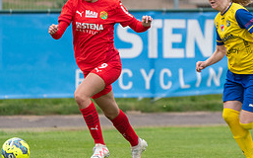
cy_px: 55
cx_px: 110
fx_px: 4883
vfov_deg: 1.8
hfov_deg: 3.0
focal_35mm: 709
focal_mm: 200
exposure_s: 1/1600
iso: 400
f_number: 3.2
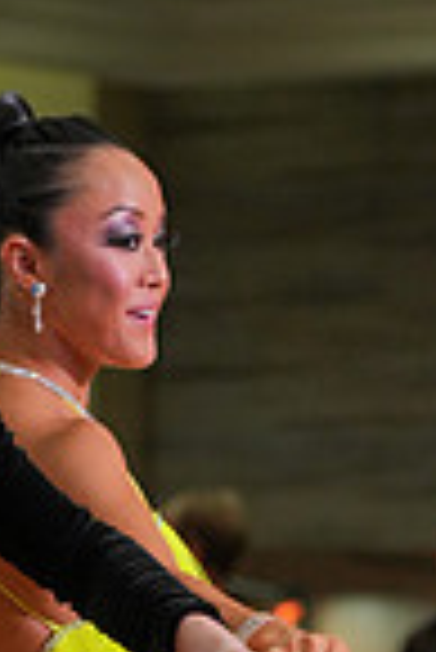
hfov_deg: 3.4
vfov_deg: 5.1
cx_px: -137
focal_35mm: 400
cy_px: 818
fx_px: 7249
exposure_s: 1/400
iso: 1250
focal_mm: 100
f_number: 4
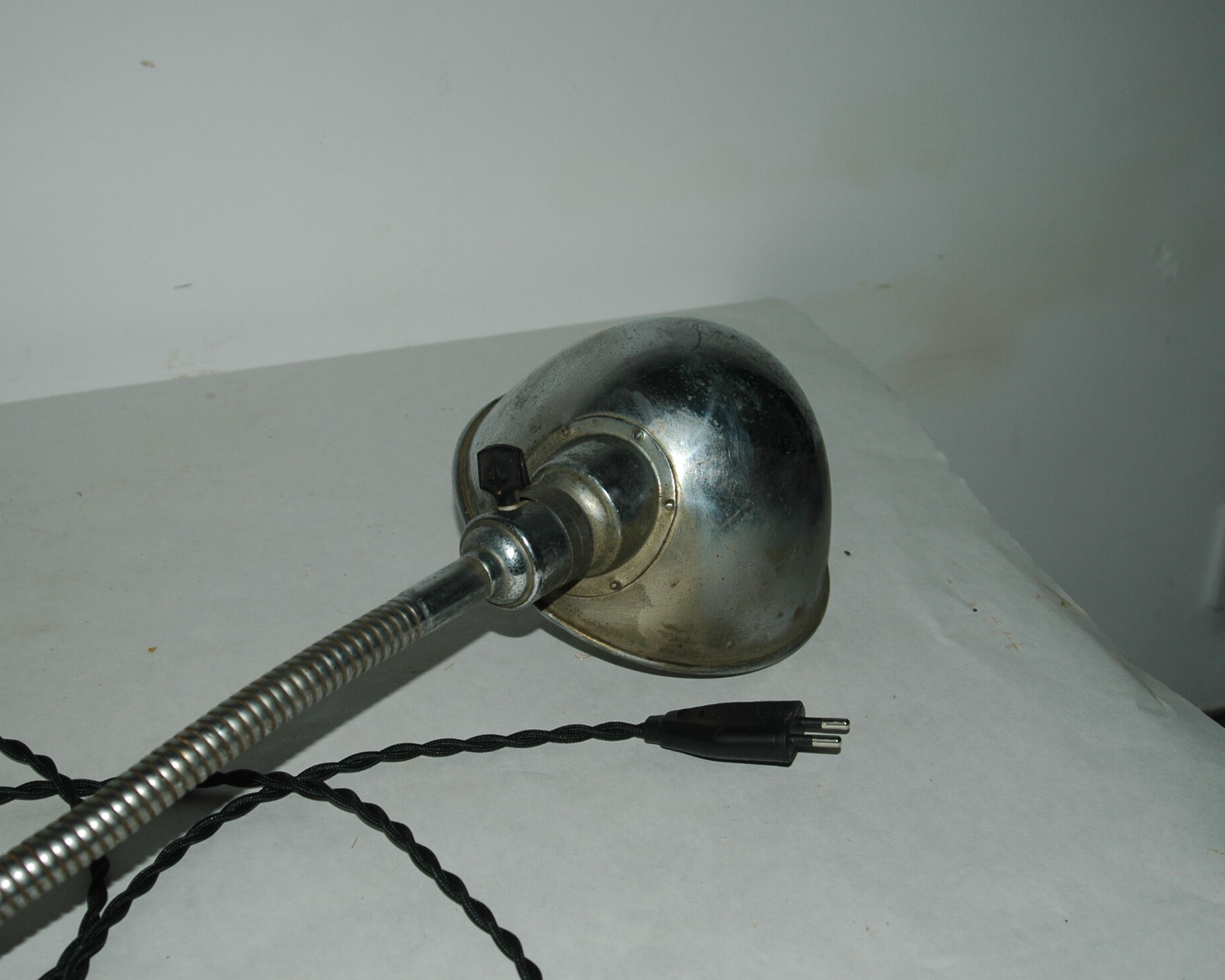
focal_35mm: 48
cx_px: 621
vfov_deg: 31.5
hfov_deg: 38.8
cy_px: 485
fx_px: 1740
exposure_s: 1/125
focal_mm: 28
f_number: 5.6
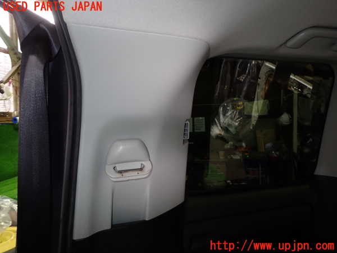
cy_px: 126
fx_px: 243
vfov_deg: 54.9
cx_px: 168
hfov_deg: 69.4
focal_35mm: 25
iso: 200
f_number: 2
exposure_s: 1/30
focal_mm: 4.5
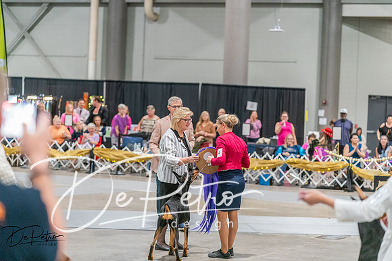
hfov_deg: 19.5
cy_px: 130
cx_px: 196
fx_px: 1144
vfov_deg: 13.0
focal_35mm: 105
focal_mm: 105
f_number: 2.8
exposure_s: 1/250
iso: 6400
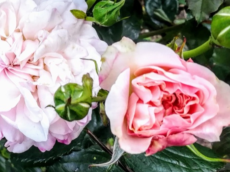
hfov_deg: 37.6
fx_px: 332
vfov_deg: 28.8
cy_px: 50
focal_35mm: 50
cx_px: 70
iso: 100
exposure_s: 1/100
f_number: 2.2
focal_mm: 3.83
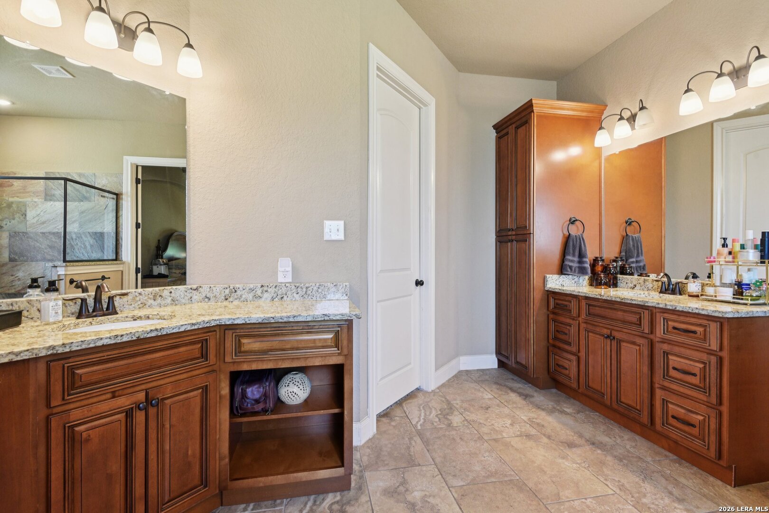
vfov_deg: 70.4
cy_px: 256
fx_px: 363
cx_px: 384
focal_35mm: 17
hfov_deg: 93.3
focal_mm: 17
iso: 2200
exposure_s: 1/15
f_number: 8
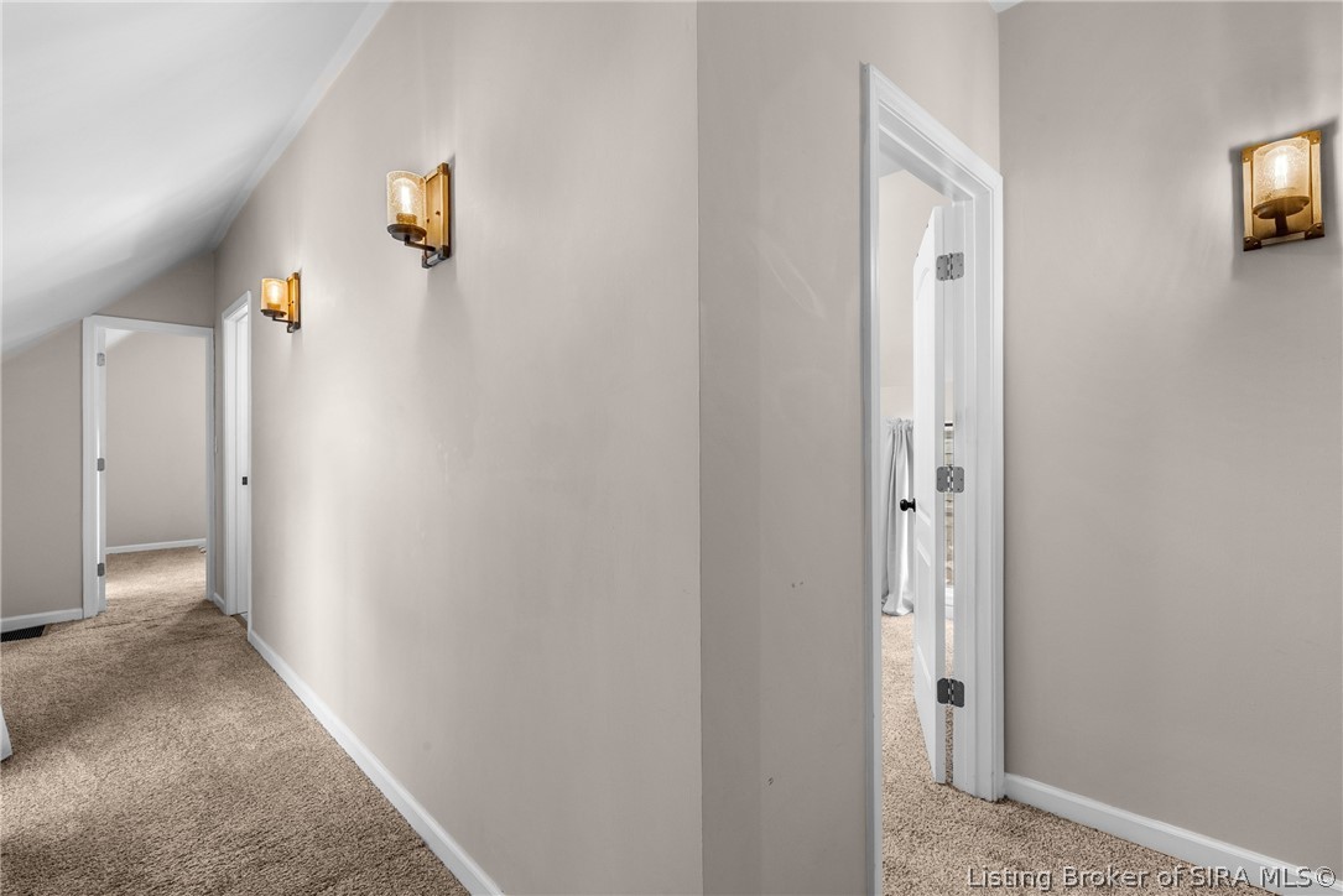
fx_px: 597
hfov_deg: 96.7
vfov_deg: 73.8
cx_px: 672
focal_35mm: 16
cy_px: 448
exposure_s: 1/1.25
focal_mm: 16
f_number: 11
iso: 400
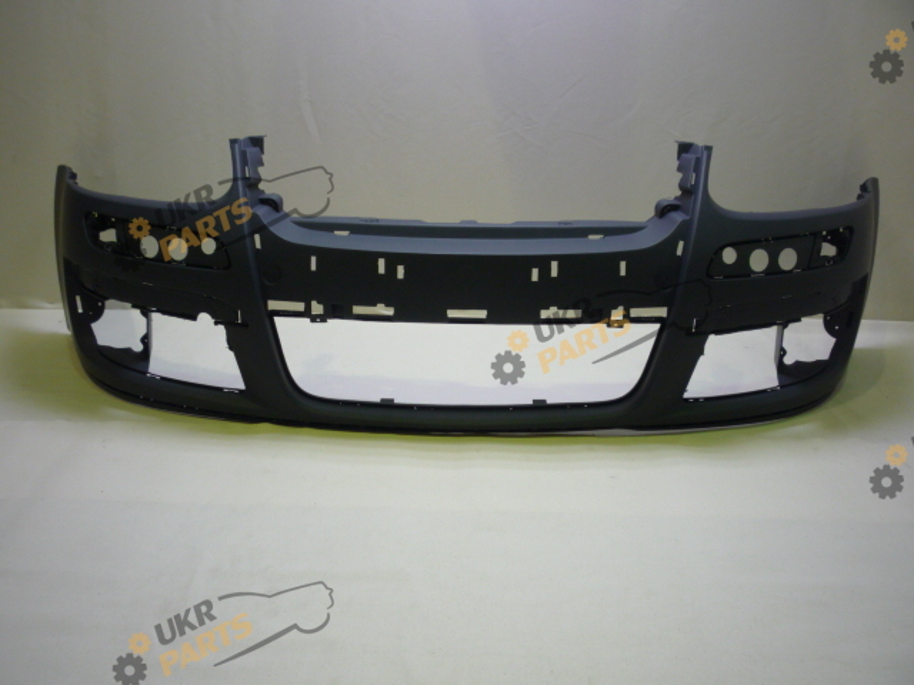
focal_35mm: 32
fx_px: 845
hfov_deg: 56.8
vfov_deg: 44.2
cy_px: 342
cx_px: 457
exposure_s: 1/10
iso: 100
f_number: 3.3
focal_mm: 5.2
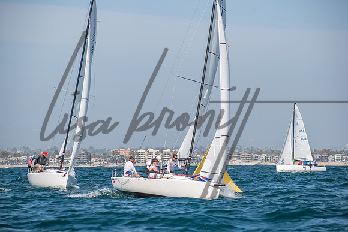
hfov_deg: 10.5
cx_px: 174
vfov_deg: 7.0
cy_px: 116
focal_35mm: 195
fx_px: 1889
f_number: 6.3
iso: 200
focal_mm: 125
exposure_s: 1/1250
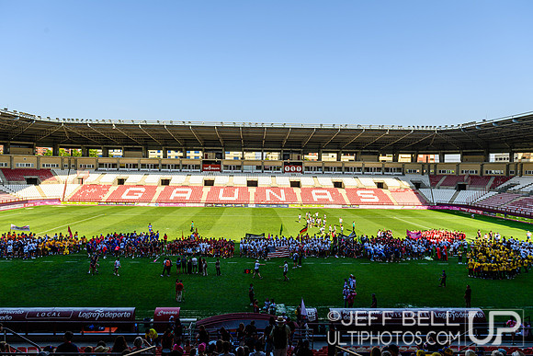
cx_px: 266
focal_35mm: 24
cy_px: 178
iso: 100
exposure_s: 1/320
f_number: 5.6
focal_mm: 24
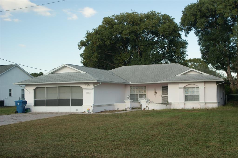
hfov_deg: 46.4
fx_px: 278
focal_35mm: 42
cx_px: 119
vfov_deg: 31.9
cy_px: 79
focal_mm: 28
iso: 100
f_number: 5.6
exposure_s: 1/60
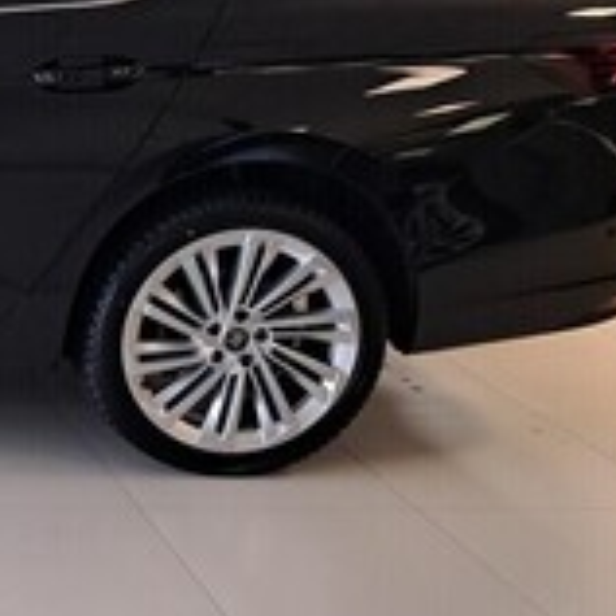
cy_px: 236
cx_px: -374
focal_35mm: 74
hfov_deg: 19.5
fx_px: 1490
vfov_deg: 23.3
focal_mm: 5.23
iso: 125
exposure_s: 1/50
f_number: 1.8
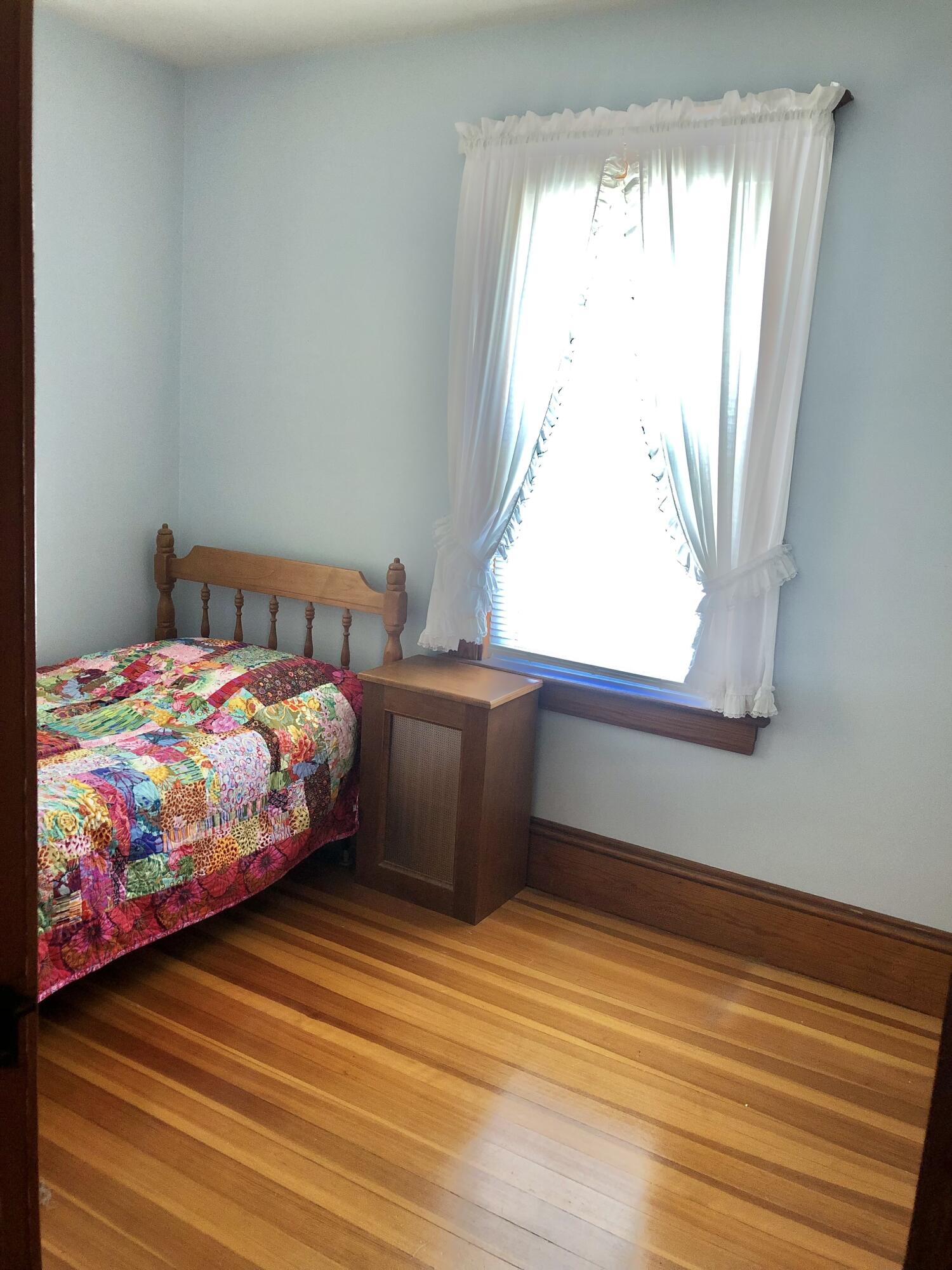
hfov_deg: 49.7
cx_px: 476
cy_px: 635
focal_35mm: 28
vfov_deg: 63.4
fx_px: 1027
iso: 32
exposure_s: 1/30
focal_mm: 4
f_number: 1.8
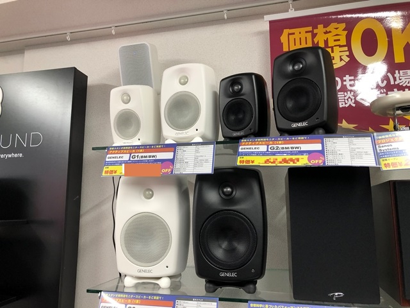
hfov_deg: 63.4
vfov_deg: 49.7
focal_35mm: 28
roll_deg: +0.2
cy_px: 154
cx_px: 205
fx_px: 332
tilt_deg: +10.6
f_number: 1.8
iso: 40
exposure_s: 1/20
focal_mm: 3.99
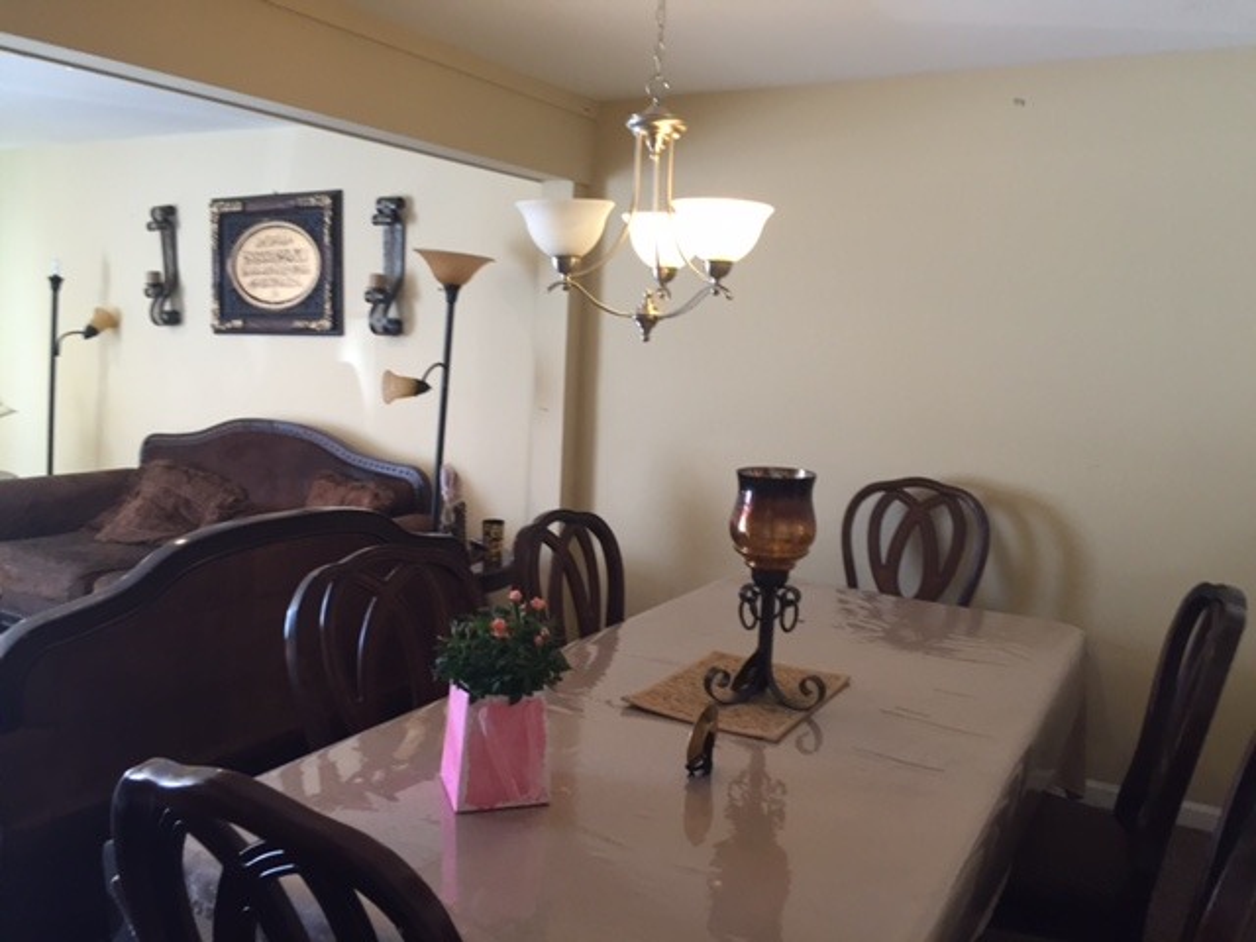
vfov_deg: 48.2
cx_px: 628
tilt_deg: -5.9
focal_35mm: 29
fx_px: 1052
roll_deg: -3.1
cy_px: 471
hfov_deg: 61.7
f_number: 2.2
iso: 80
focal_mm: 4.15
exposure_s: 1/30
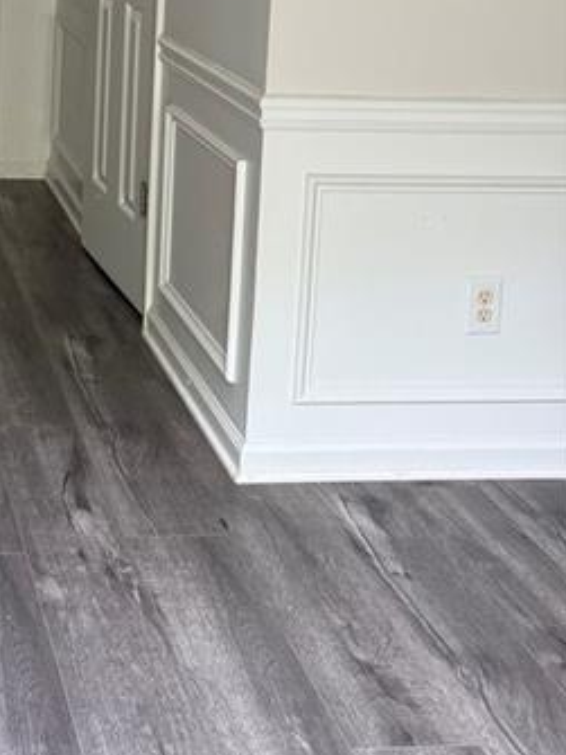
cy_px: -59
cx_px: -77
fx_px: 1200
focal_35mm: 55
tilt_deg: -4.3
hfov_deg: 24.5
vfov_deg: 31.4
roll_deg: -1.8
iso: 100
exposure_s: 1/120
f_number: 1.78
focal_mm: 6.76
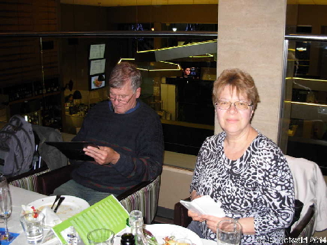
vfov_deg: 37.7
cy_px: 122
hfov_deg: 49.0
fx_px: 359
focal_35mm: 38
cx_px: 164
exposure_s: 1/50.7
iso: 178
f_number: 2.9
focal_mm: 6.3
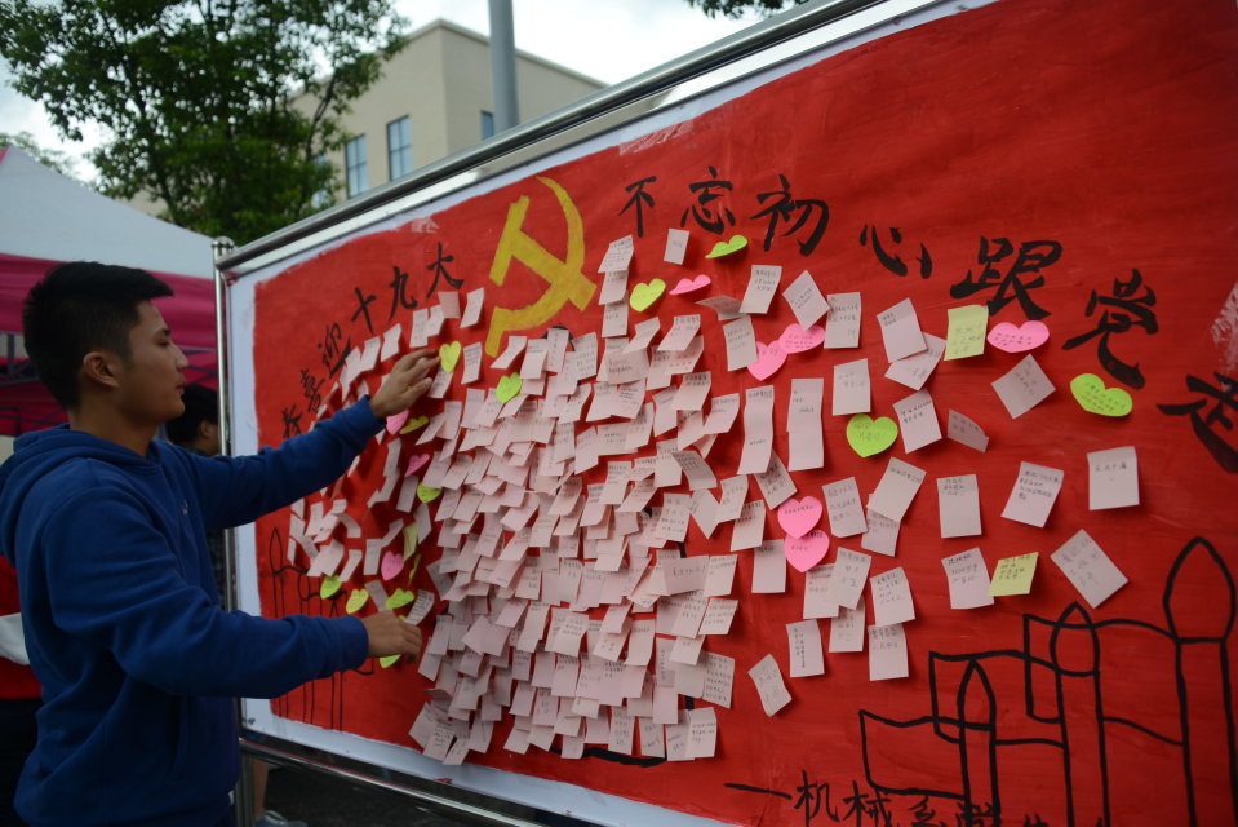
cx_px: 619
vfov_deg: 46.4
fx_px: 963
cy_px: 414
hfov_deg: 65.5
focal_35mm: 28
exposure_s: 1/1000
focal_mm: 28
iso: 250
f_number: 3.5
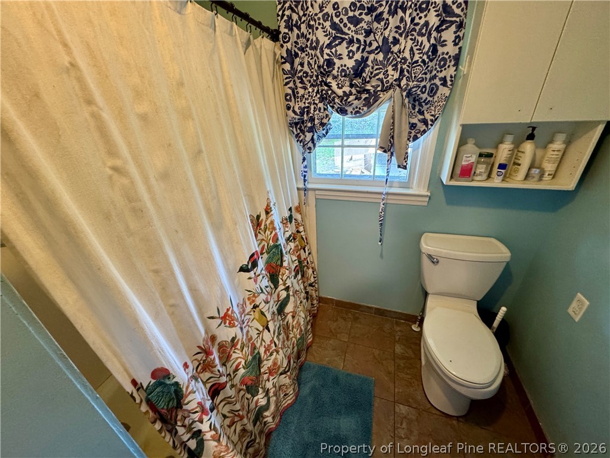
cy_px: 229
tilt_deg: -29.7
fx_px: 247
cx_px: 305
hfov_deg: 102.1
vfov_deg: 85.7
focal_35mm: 14
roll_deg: +1.7
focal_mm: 2.22
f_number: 2.2
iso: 400
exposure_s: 1/60
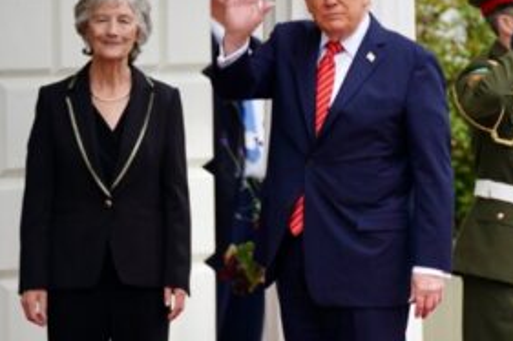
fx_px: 6195
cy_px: 260
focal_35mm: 435
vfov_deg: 3.2
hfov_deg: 4.7
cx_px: 195
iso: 100
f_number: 2.8
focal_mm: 180
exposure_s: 1/250
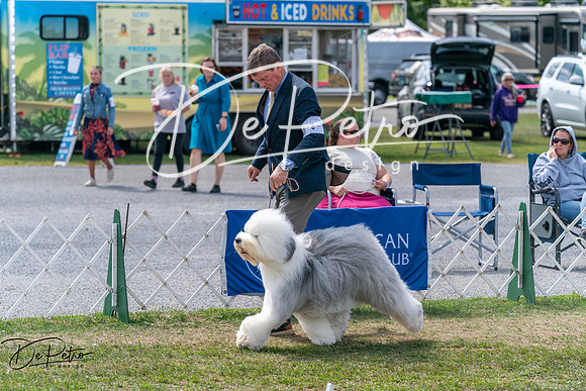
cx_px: 293
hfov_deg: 14.2
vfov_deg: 9.5
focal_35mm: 144
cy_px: 196
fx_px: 2344
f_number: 5
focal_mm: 144
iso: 640
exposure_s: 1/2000
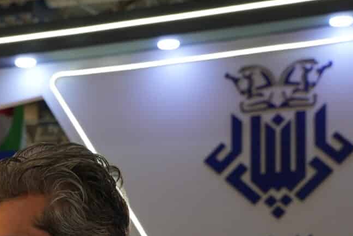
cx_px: -86
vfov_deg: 9.4
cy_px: 384
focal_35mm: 141
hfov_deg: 14.1
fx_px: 1380
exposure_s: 1/60
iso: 400
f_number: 4.5
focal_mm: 35.7
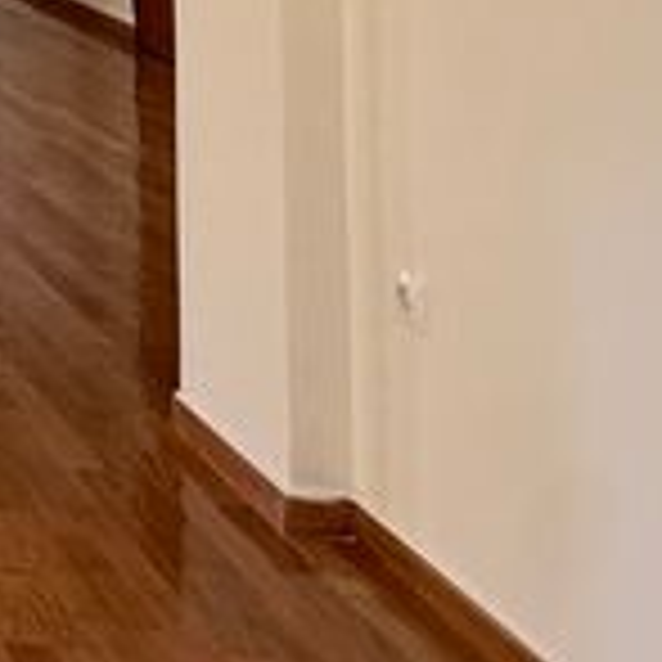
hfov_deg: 18.1
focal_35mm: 54
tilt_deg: +1.9
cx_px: -725
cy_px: -342
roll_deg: +1.2
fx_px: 1168
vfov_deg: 24.4
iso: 160
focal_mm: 2.22
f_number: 2.2
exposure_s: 1/99
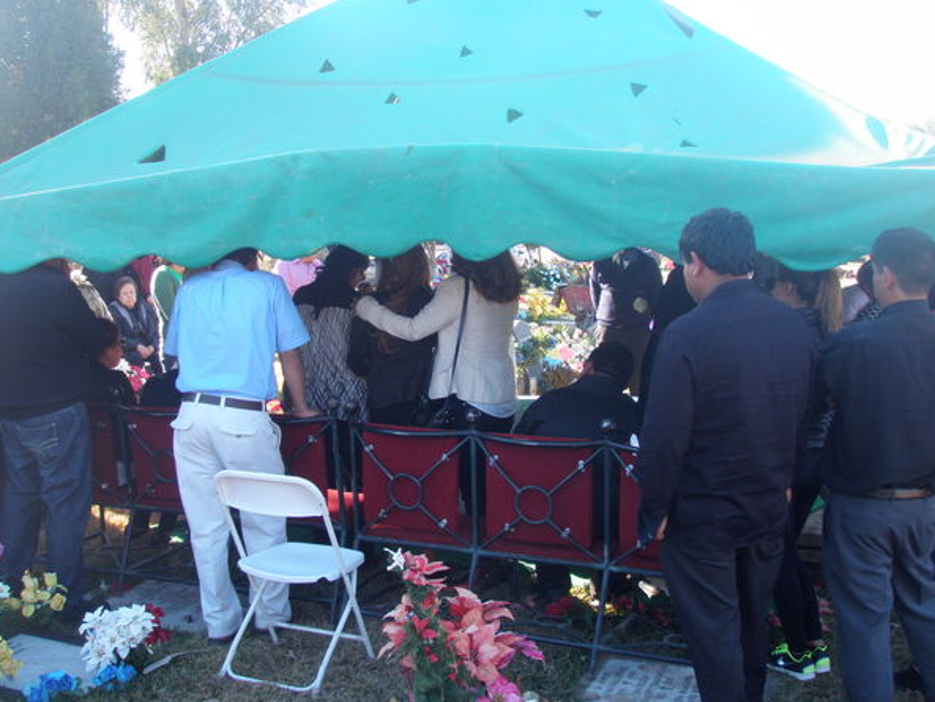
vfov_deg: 35.1
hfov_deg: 45.8
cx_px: 468
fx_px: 1108
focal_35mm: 41
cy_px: 334
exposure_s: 1/80
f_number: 3.5
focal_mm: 6.7
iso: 80
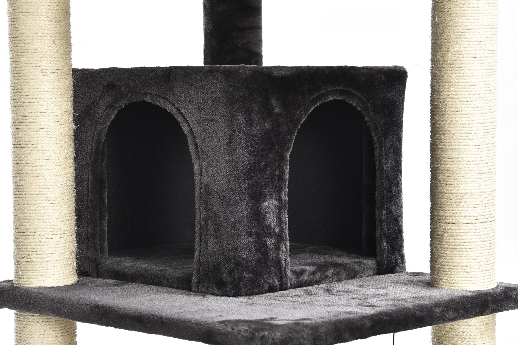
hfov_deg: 20.8
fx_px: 1410
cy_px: 193
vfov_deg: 14.0
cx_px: 240
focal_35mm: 98
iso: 250
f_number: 9
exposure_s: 1/125
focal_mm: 70
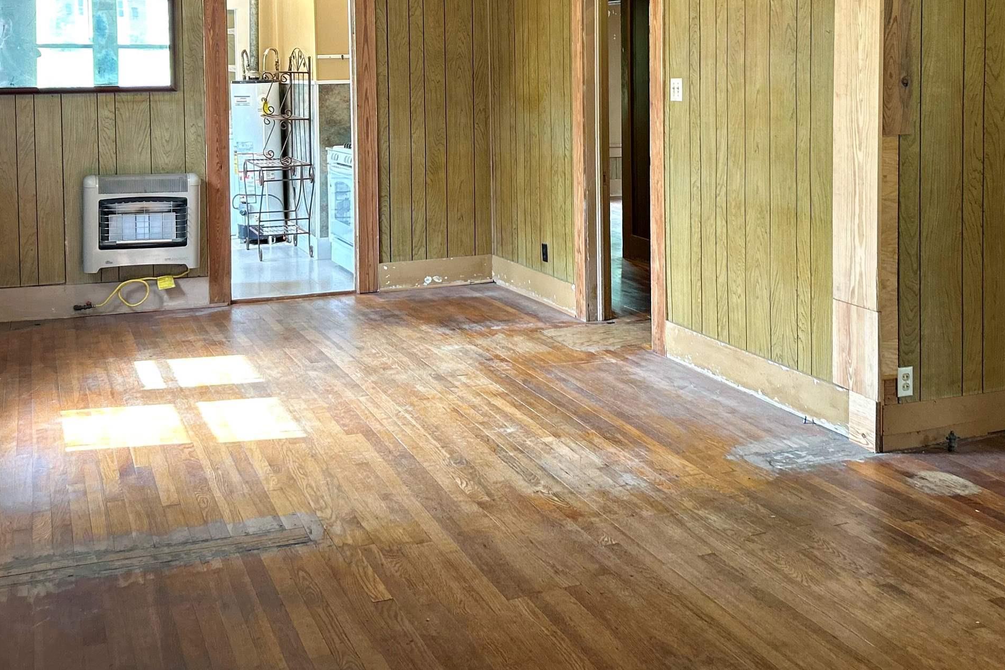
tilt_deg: -2.6
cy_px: 118
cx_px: 552
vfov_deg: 29.7
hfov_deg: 44.4
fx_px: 1228
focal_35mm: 44
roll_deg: +0.2
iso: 80
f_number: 1.5
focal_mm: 5.7
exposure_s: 1/60
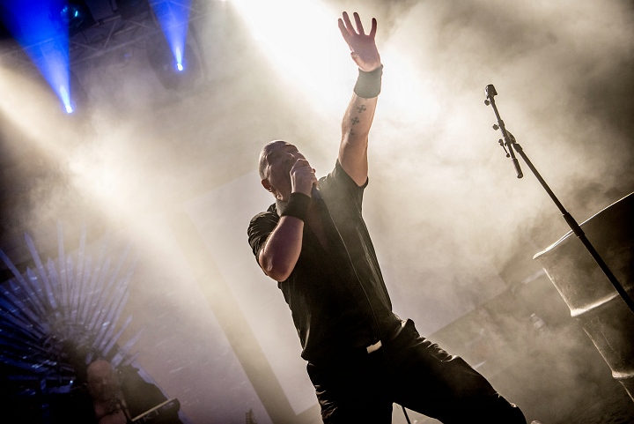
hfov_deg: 48.4
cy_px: 212
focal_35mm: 40
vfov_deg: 33.4
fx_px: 705
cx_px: 317
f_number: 2.8
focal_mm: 40
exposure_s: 1/160
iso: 2500
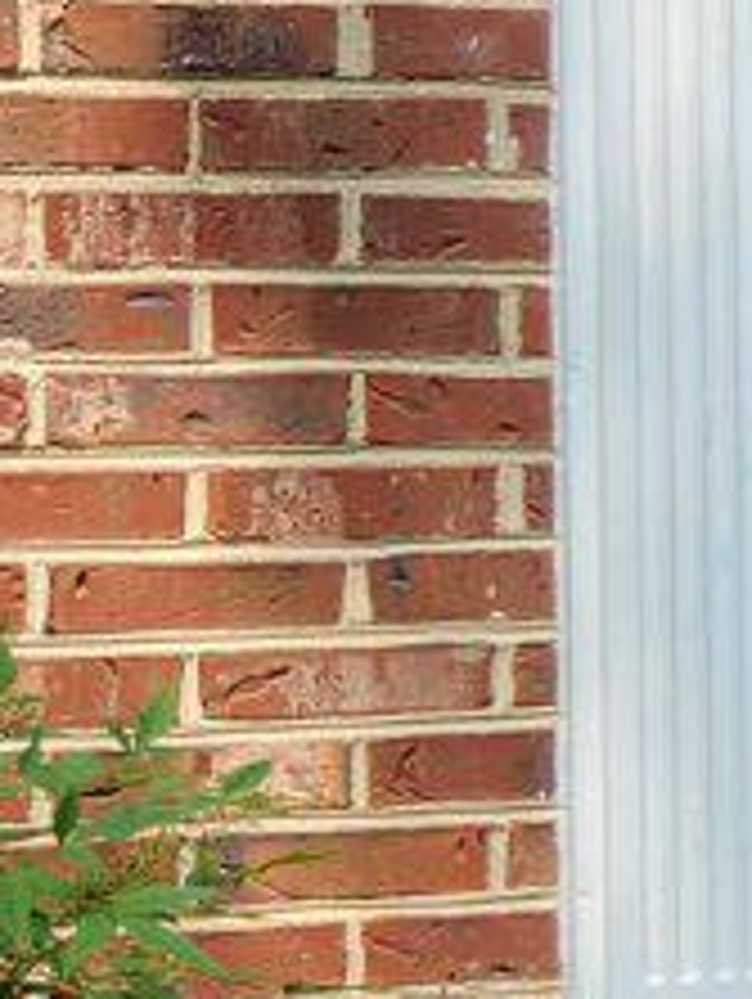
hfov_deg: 7.7
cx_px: 2540
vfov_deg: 12.4
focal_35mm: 159
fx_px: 4597
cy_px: 346
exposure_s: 1/440
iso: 20
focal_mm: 5.4
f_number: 1.8
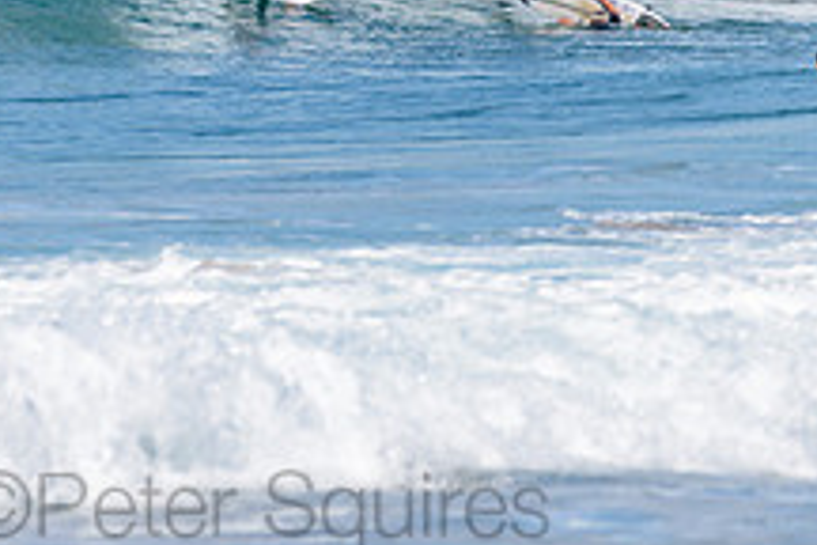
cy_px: -123
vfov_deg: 1.0
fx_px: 30454
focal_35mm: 1342
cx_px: 257
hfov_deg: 1.5
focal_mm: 500
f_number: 5.6
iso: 125
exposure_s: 1/2000
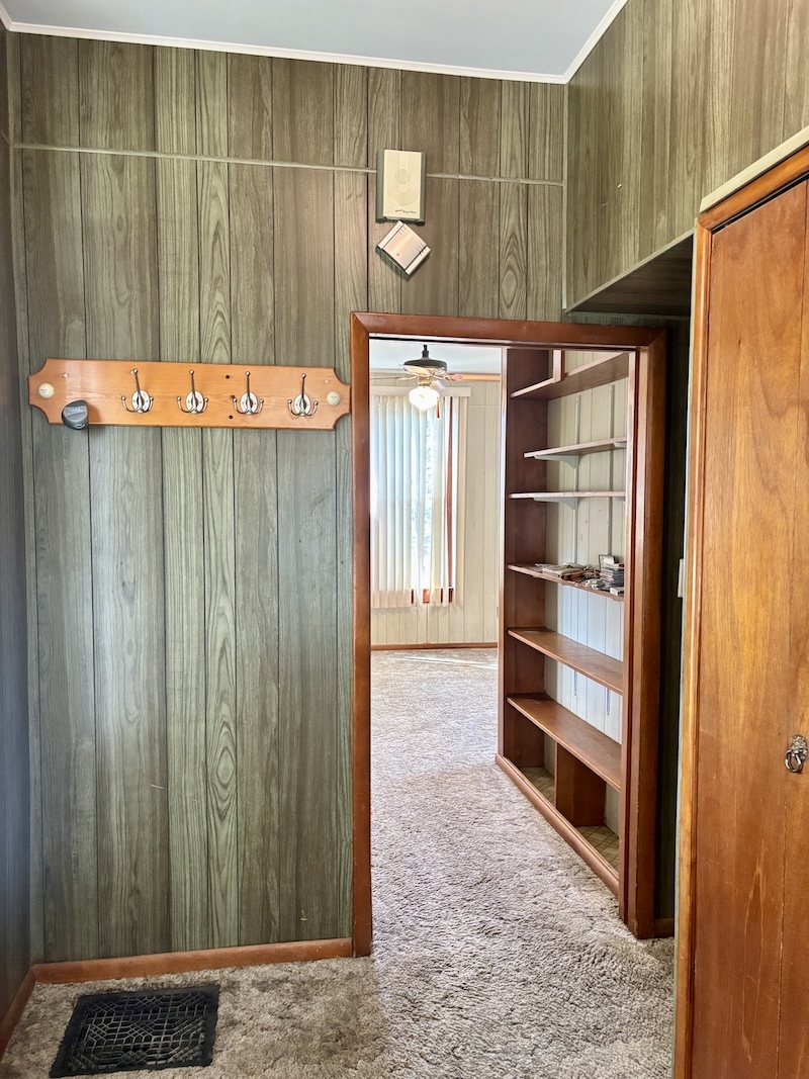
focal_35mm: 26
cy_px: 540
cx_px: 404
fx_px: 810
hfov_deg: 53.1
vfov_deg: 67.3
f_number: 1.6
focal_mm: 5.96
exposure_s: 1/44
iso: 500
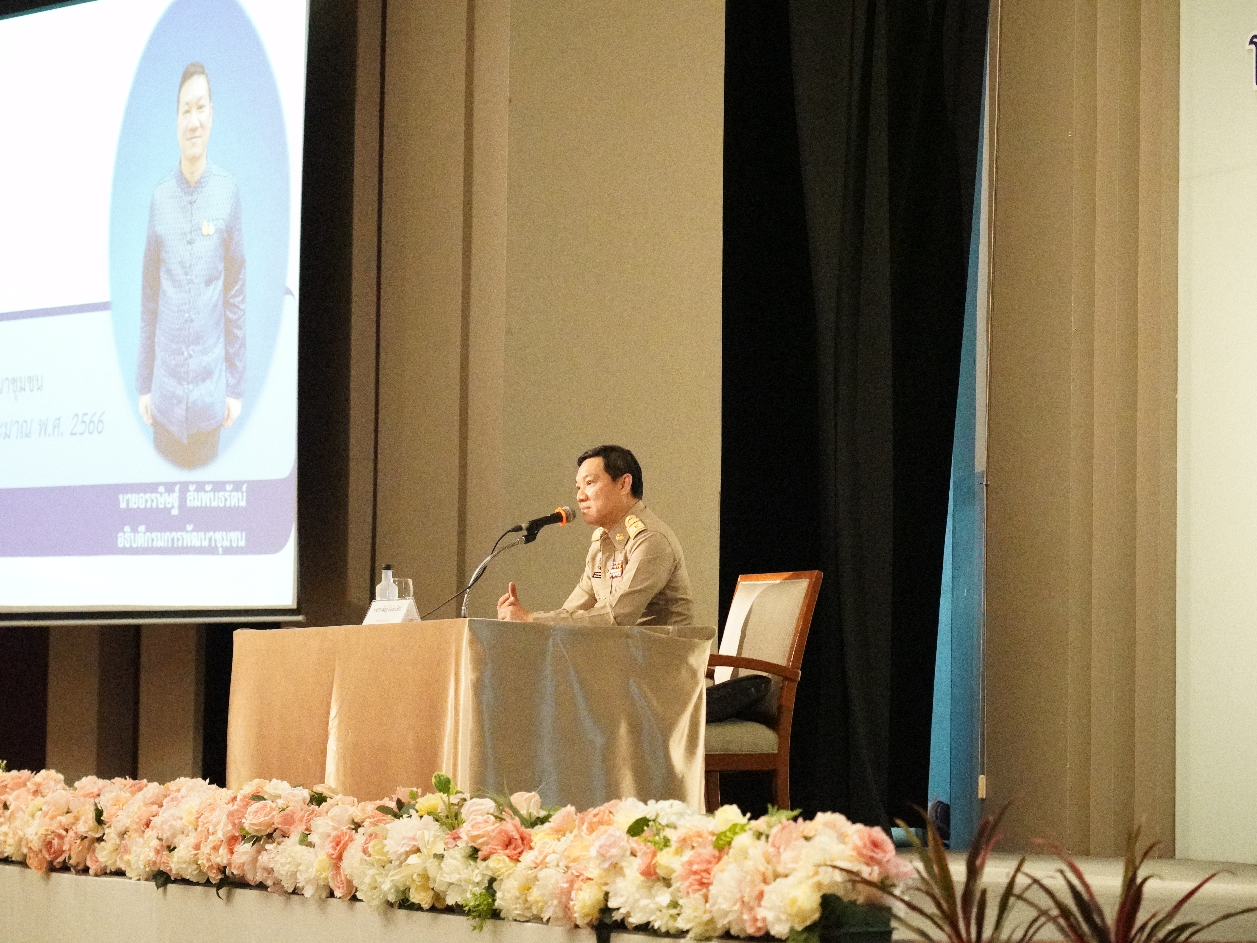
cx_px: 562
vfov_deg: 13.0
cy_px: 470
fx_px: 4139
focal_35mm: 114
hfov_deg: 17.3
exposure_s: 1/400
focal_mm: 105
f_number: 5
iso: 51200
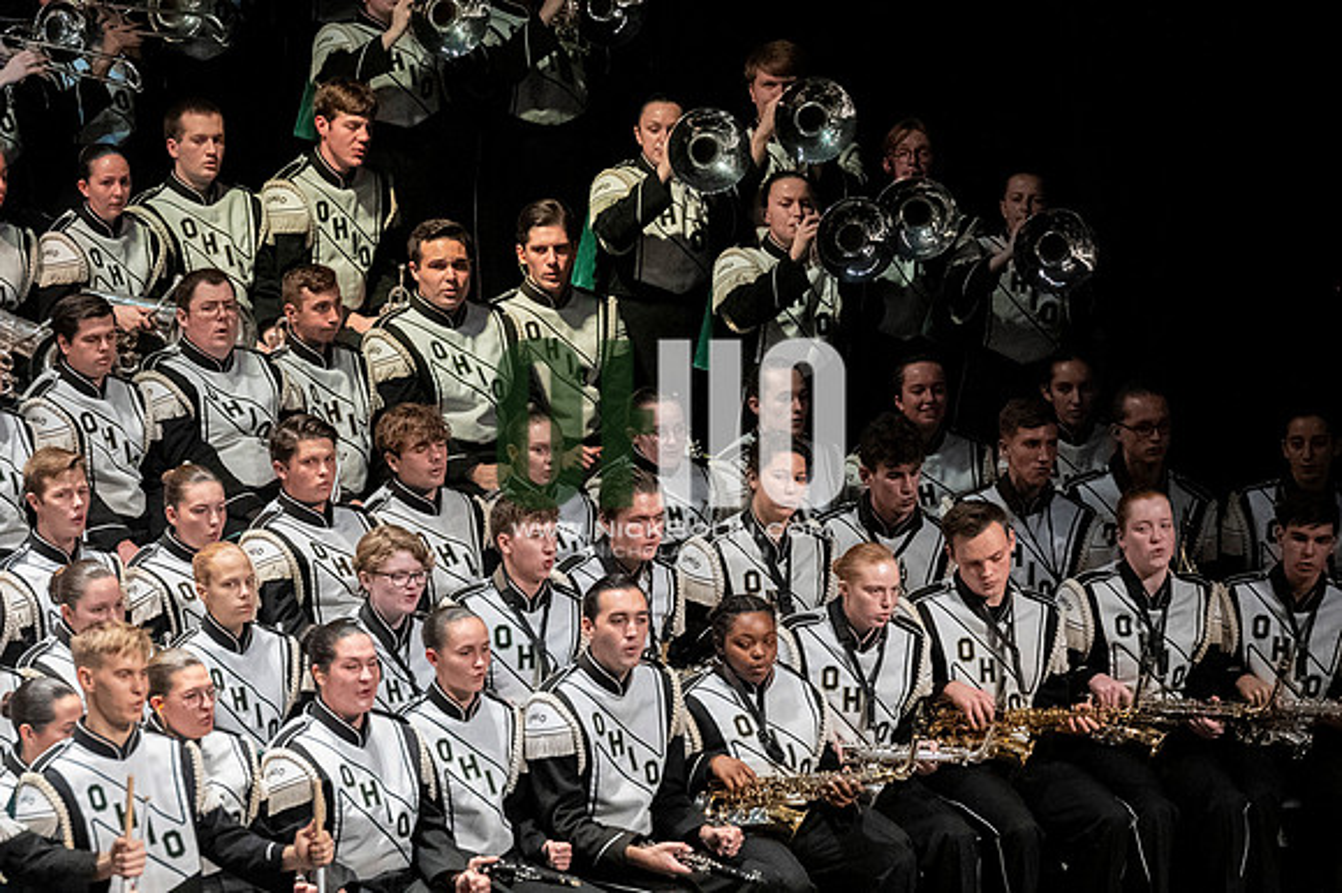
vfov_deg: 5.2
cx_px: 671
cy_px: 446
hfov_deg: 7.9
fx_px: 9761
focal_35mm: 262
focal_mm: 175
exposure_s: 1/500
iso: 5000
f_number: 4
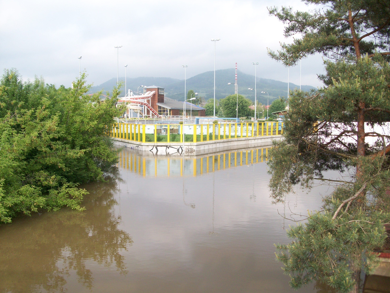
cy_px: 146
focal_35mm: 34
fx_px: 383
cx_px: 195
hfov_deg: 54.0
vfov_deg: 41.8
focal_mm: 5.7
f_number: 2.8
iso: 64
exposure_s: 1/279
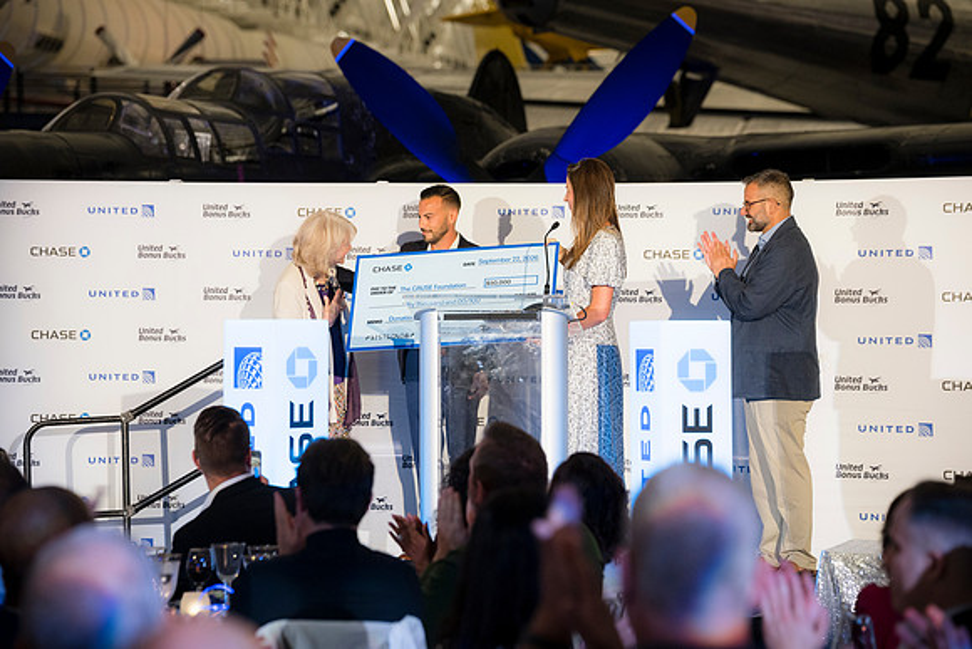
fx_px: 3214
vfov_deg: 11.5
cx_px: 486
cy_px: 324
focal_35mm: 119
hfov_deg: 17.2
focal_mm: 119
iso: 1400
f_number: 4
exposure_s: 1/80
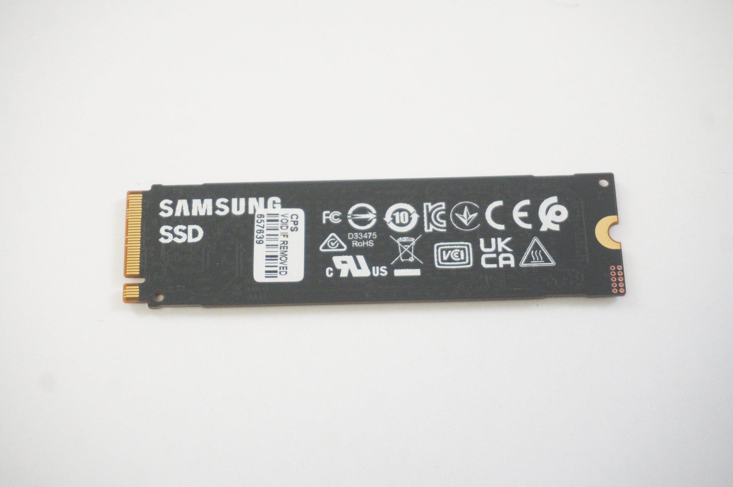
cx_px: 366
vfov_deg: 18.1
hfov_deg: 27.0
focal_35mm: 75
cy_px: 244
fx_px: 1526
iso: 6400
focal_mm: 50
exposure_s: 1/250
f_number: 5.6
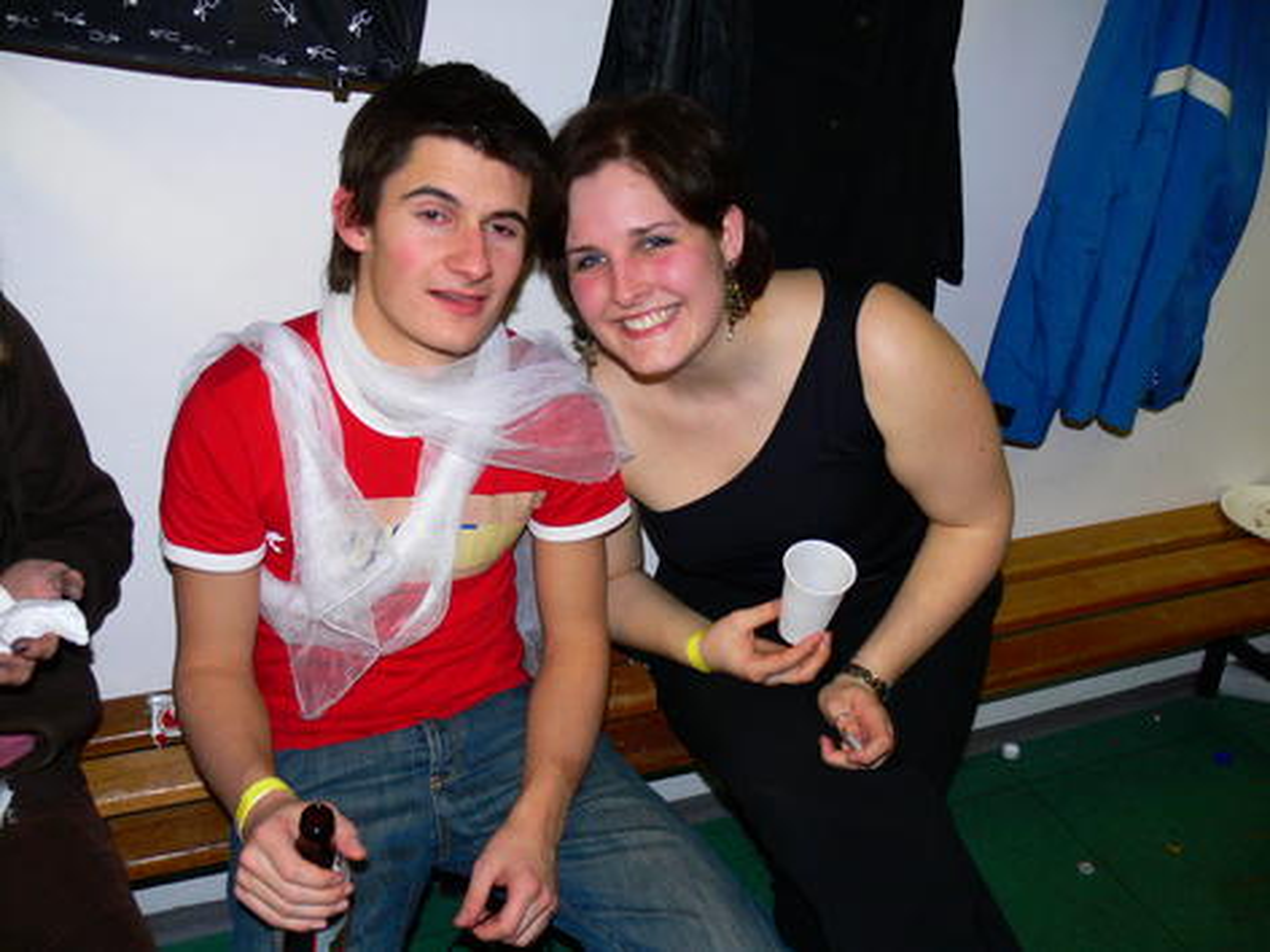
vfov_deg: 40.7
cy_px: 476
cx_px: 635
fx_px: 1284
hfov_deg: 52.6
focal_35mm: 35
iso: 100
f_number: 2.8
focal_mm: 7.4
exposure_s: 1/30
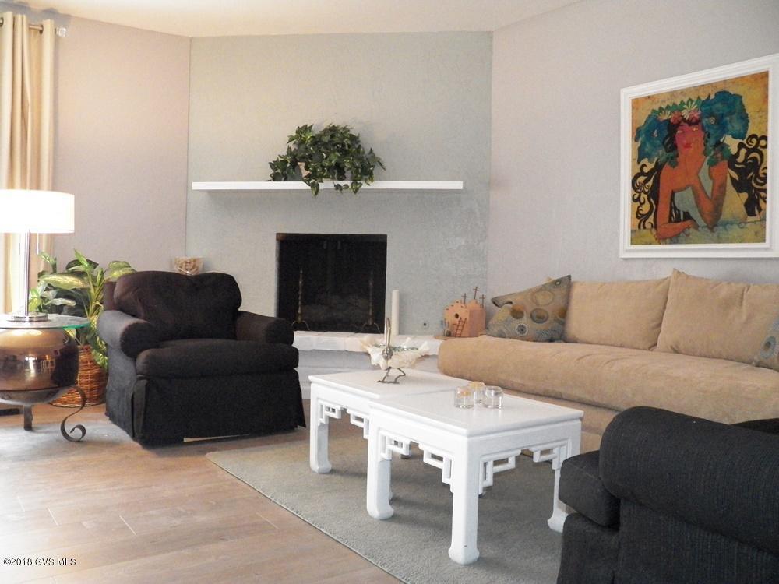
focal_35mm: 31
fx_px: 698
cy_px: 292
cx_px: 390
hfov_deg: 58.4
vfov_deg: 45.4
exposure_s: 1/200
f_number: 2.8
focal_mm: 5.5
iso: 1600
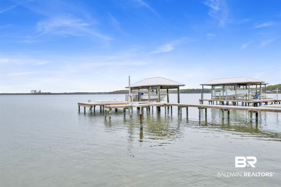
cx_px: 140
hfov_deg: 73.7
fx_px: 187
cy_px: 94
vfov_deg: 53.1
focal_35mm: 24
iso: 200
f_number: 11
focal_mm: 24
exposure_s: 1/125
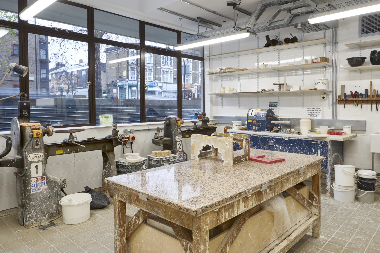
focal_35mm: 26
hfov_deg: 69.2
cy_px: 107
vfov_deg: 49.4
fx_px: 275
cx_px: 209
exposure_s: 1/2.5
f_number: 10
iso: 100
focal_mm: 19
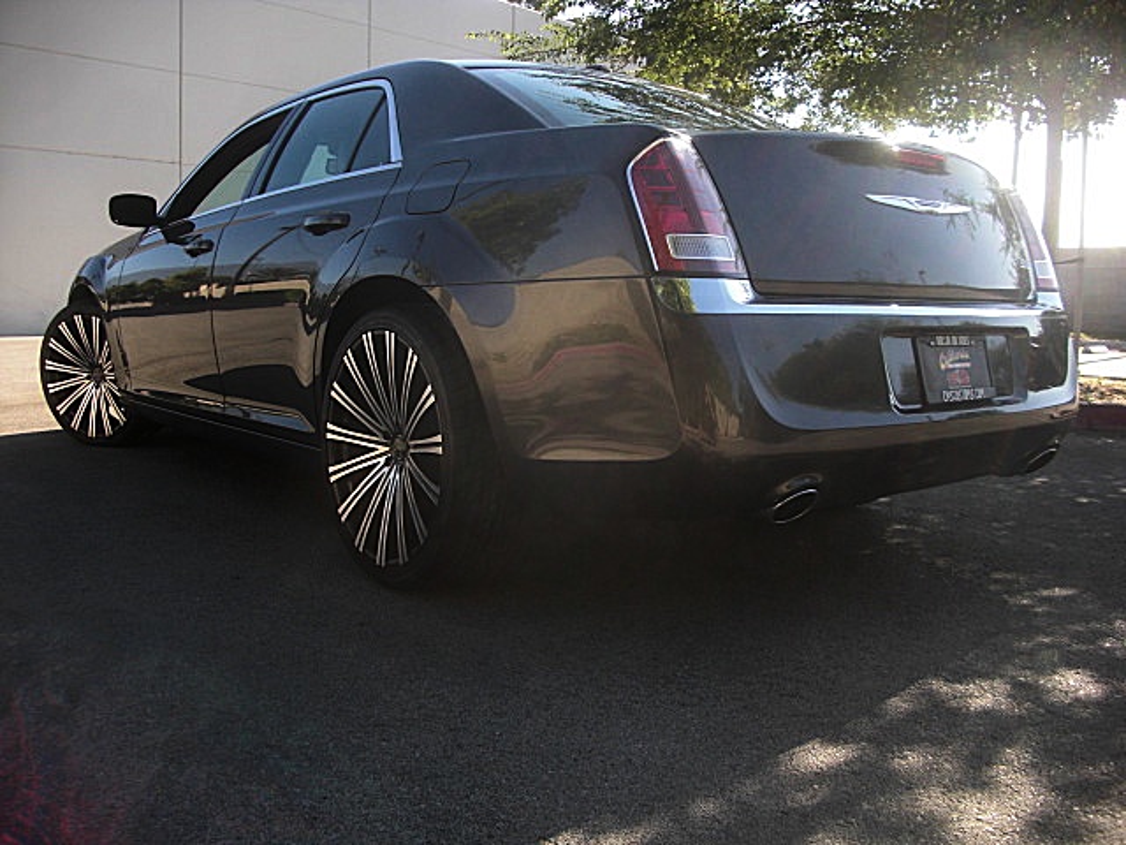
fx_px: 1171
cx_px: 563
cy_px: 422
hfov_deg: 51.4
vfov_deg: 39.7
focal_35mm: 36
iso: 50
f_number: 2.8
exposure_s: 1/250
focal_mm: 6.3
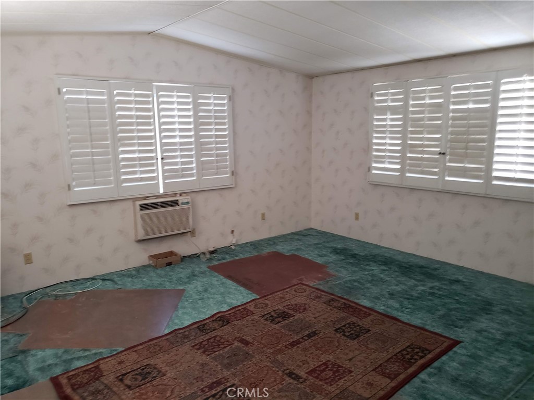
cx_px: 267
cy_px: 200
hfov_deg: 67.3
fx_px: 401
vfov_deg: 53.1
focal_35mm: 26
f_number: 1.5
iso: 250
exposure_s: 1/37
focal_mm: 4.3
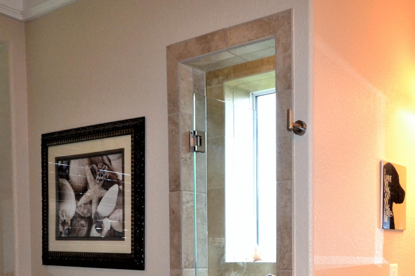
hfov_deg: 43.0
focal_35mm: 42
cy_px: 275
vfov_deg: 29.8
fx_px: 484
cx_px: 364
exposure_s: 1/60
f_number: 4.8
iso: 1800
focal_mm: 14
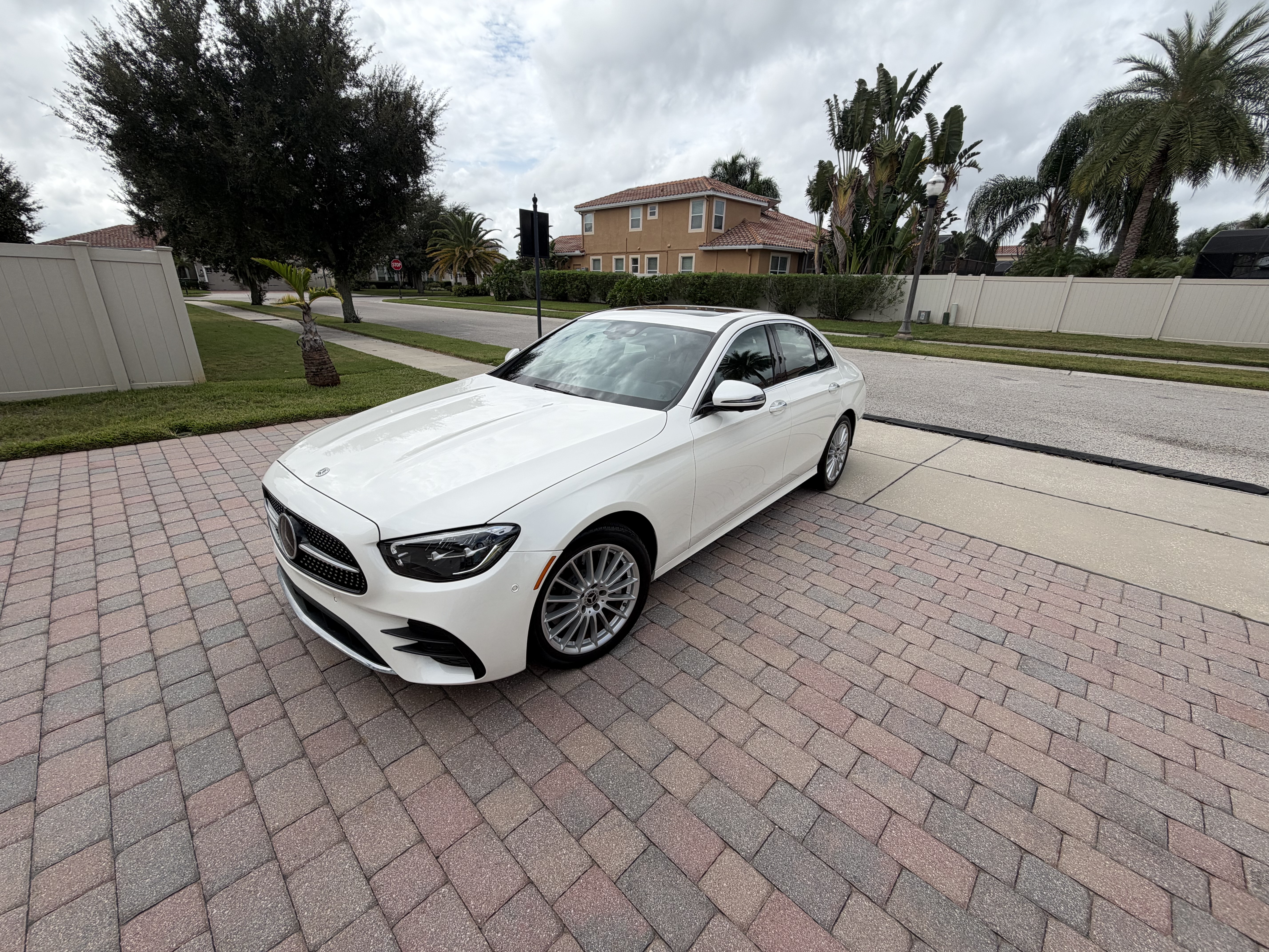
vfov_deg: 85.7
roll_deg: -2.9
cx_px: 634
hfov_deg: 102.1
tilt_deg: -15.3
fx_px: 513
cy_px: 476
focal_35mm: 14
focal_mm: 2.22
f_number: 2.2
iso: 20
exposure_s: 1/888
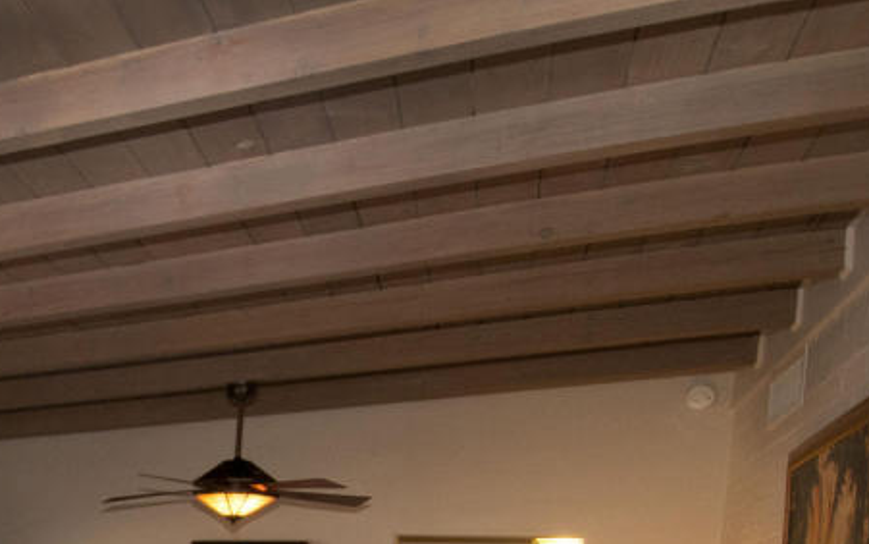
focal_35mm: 47
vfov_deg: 24.1
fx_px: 1113
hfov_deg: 37.2
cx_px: -40
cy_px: 708
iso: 400
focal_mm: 12
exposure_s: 1/60
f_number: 5.6
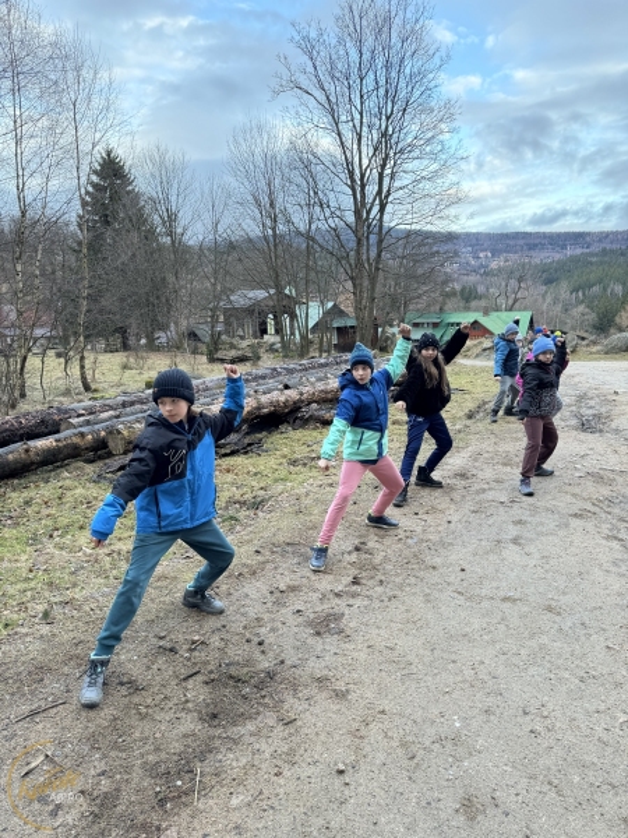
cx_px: 314
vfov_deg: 71.6
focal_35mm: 24
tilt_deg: -10.7
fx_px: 581
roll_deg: +1.9
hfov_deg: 56.8
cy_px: 419
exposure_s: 1/204
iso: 80
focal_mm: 6.86
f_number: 1.78
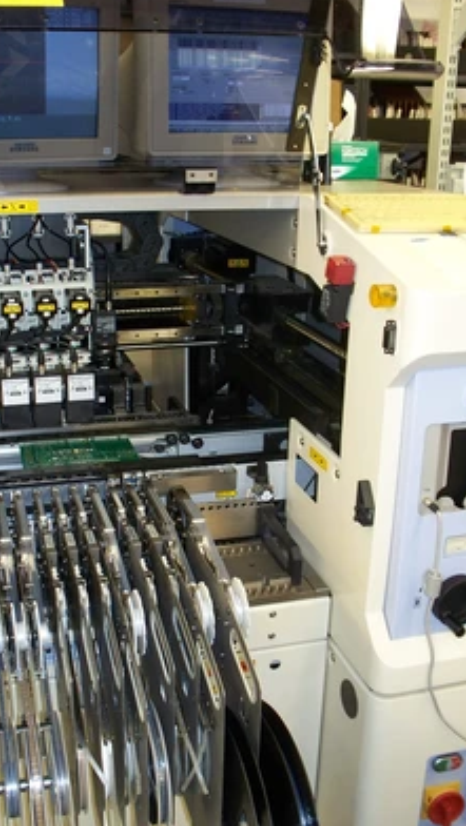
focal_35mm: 40
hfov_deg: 29.7
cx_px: 186
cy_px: 407
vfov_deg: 50.5
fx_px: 877
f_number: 2.8
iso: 200
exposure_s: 1/40
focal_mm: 7.54
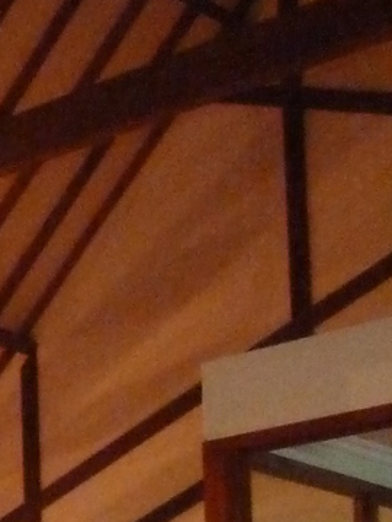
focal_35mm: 111
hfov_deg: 11.6
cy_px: 809
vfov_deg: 16.1
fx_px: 1676
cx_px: -457
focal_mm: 4.1
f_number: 3.3
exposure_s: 1/8
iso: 800
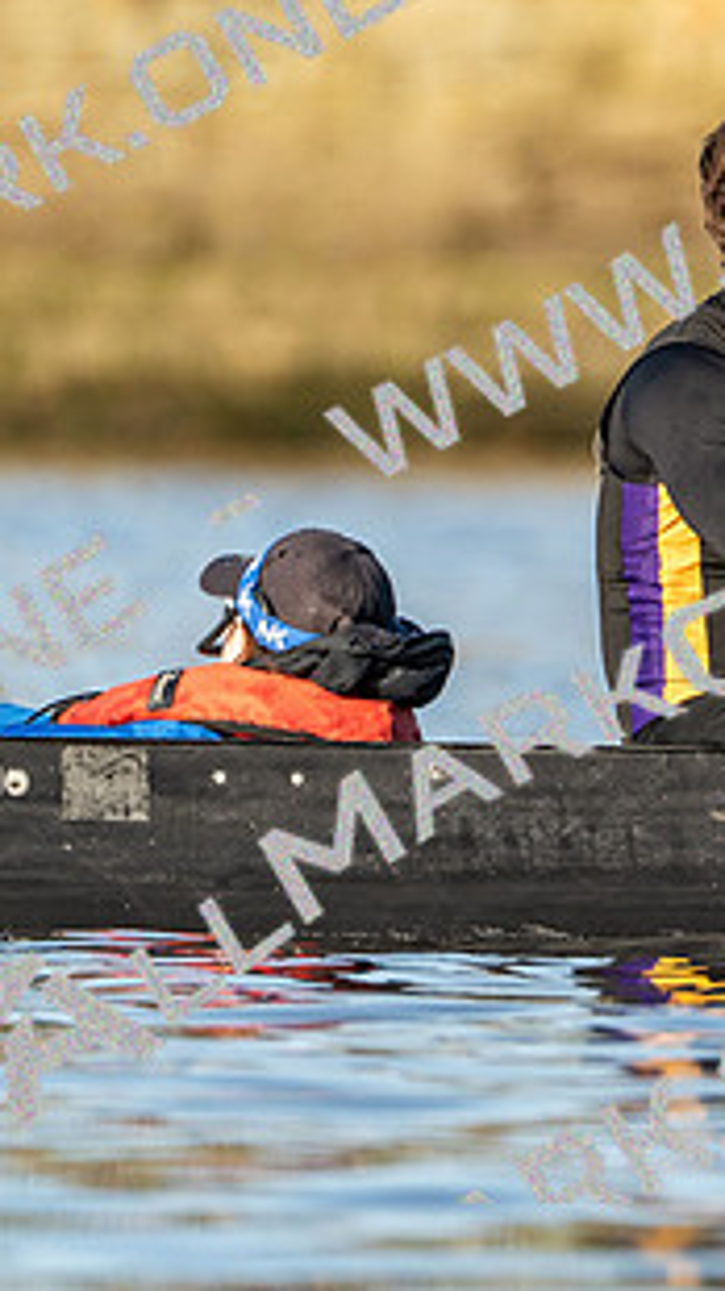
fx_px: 40257
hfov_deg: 1.0
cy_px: 489
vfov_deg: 1.8
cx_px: 842
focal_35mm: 1176
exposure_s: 1/2000
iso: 800
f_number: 6.3
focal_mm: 600
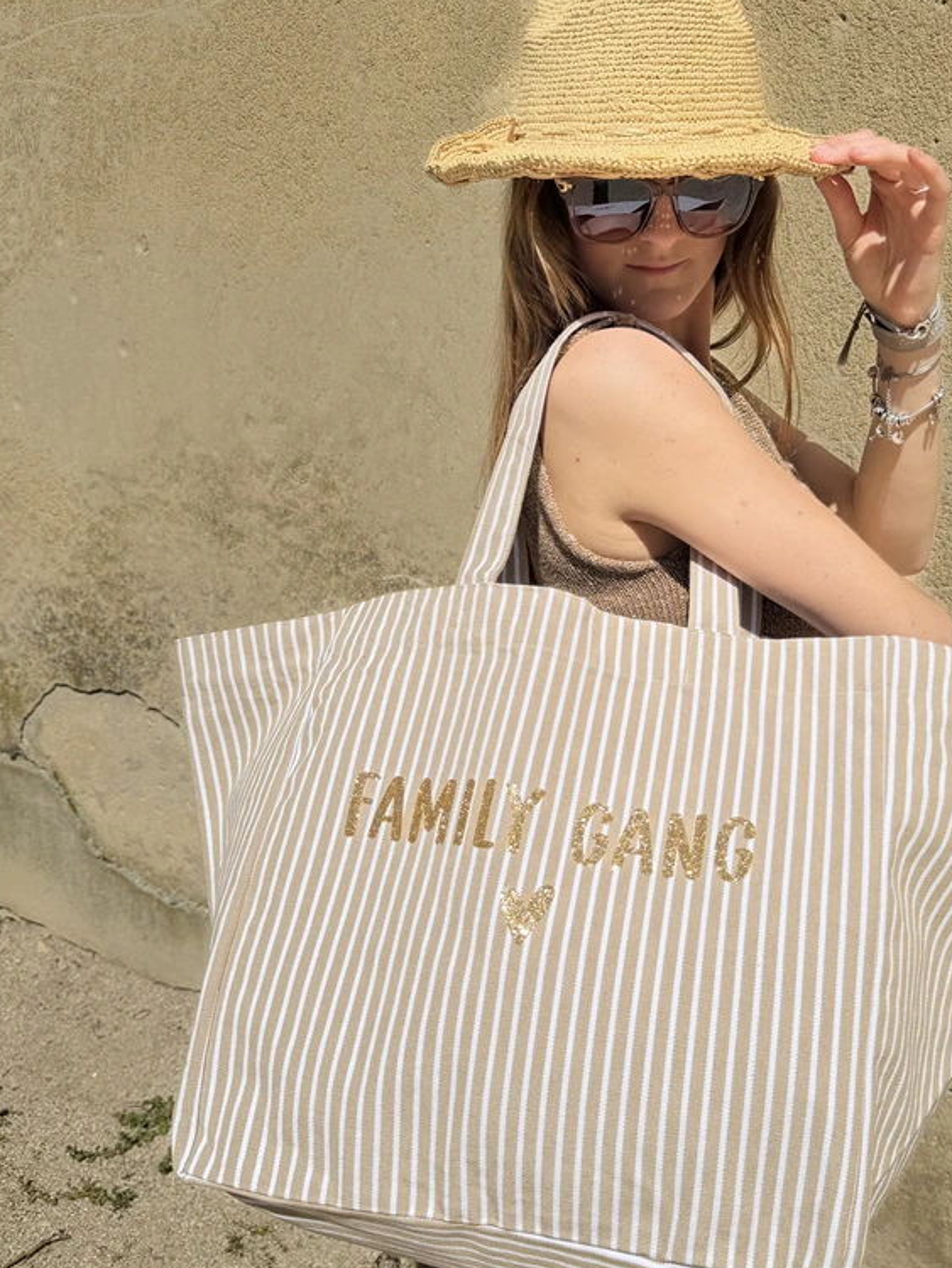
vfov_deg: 56.8
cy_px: 636
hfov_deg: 43.8
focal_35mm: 32
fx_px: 1173
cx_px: 594
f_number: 1.78
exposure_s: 1/11905
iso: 80
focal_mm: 6.76
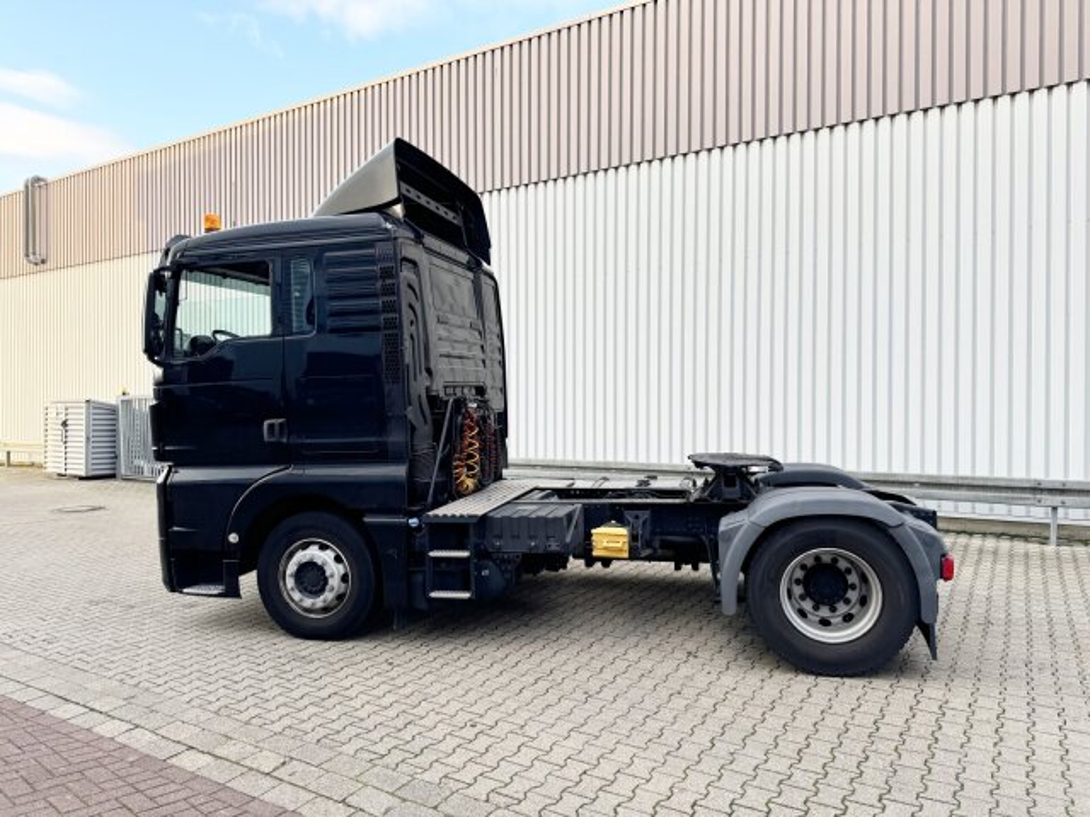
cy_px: 408
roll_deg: -0.7
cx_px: 545
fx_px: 756
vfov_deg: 56.8
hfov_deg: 71.6
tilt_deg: -0.6
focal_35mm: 24
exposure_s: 1/345
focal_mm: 6.76
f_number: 1.78
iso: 80
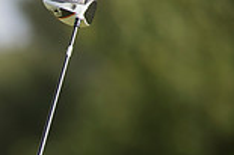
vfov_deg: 1.2
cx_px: -180
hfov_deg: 1.8
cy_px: 243
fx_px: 7298
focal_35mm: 1124
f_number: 4
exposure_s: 1/3200
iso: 320
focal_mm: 300
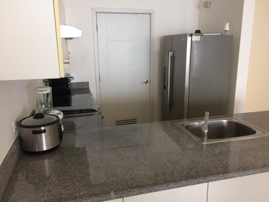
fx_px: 225
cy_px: 101
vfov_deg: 48.2
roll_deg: +0.3
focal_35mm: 29
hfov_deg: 61.7
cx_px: 134
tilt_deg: -17.3
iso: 160
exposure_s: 1/30
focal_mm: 4.15
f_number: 2.2
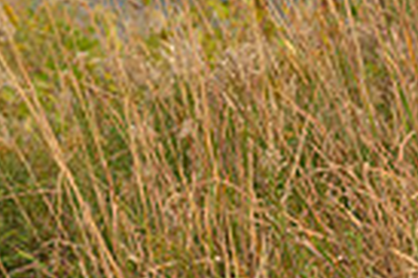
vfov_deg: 3.4
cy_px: -64
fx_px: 4674
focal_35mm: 403
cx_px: -284
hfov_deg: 5.1
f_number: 4
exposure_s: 1/800
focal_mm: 95
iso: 400
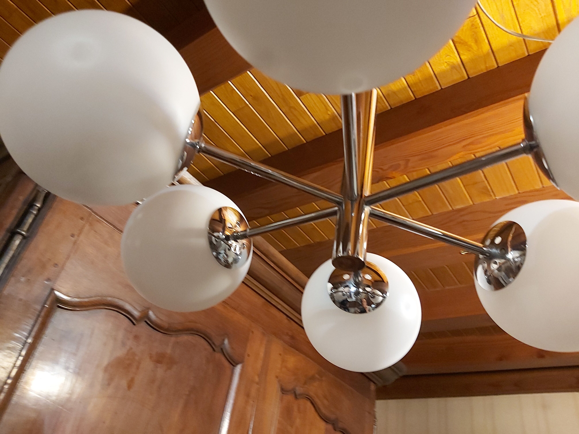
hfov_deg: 67.3
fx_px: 435
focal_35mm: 26
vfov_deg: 53.1
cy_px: 217
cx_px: 290
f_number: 1.7
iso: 400
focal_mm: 3.92
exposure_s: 1/25
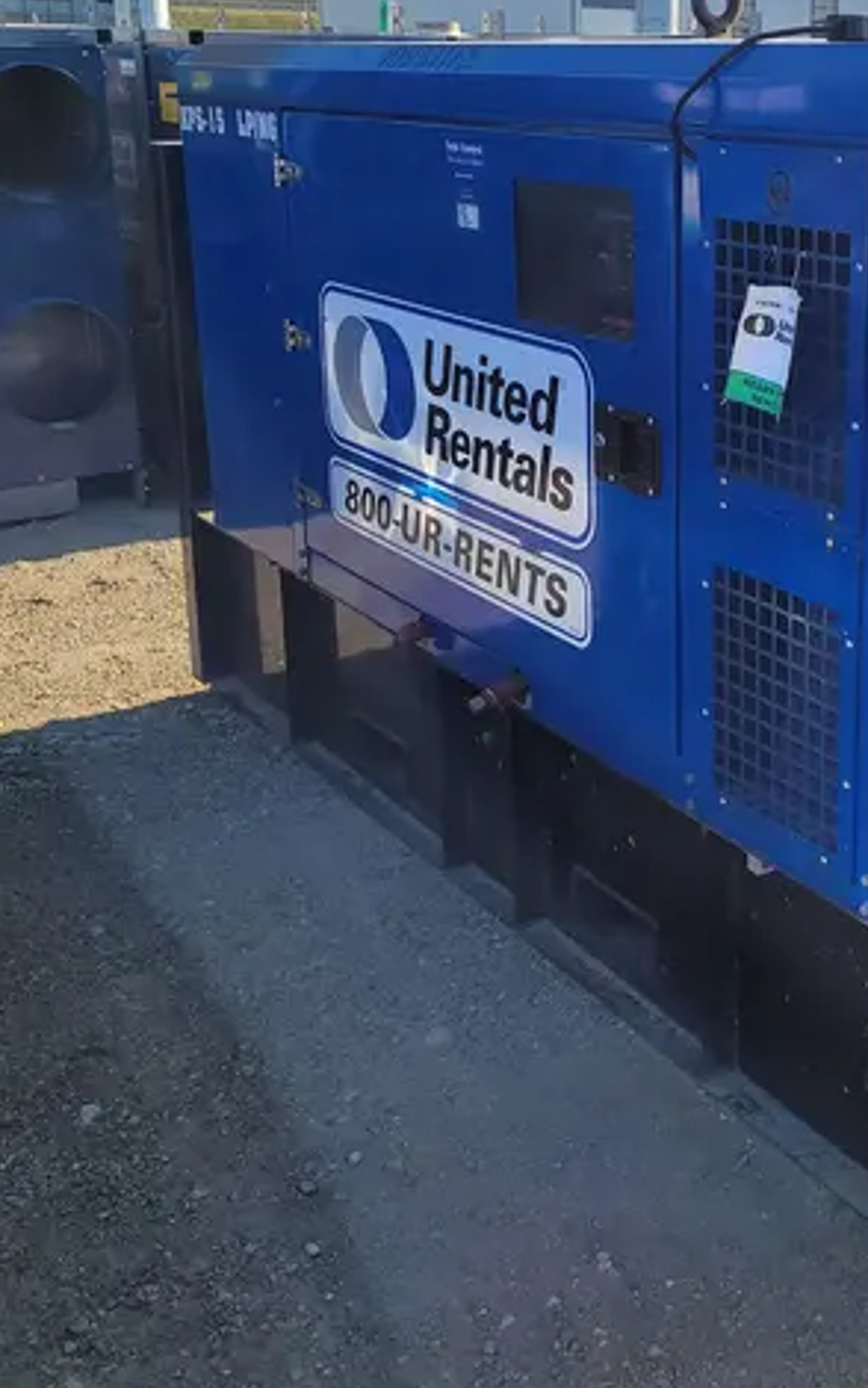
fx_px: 1627
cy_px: 504
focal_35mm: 43
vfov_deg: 45.7
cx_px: 741
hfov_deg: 29.0
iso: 40
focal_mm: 5.4
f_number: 1.8
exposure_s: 1/1354
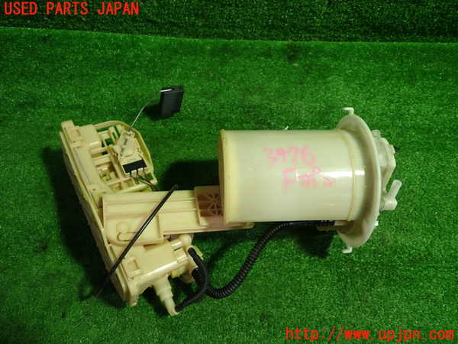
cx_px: 229
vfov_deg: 46.8
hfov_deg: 60.0
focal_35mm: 30
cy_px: 172
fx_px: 397
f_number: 2.3
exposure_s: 1/50
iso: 200
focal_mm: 5.4
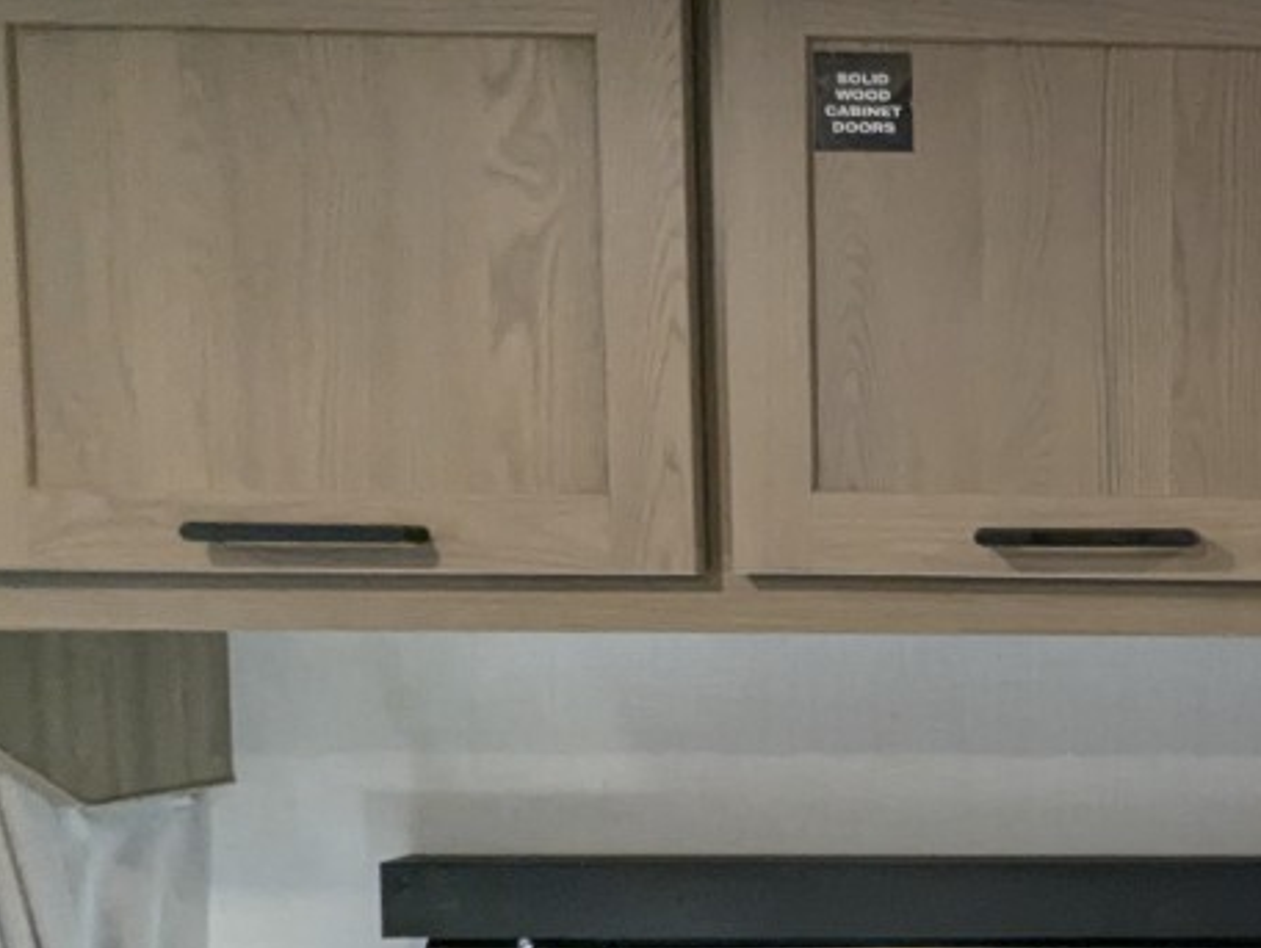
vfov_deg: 29.3
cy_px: 691
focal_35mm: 49
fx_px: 1787
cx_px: 1470
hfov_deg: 32.8
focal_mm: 2.35
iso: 177
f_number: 2.2
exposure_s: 1/157
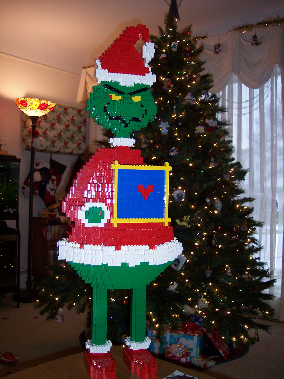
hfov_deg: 37.7
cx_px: 142
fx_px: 416
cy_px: 190
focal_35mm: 38
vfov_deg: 49.0
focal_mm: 8
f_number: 2.8
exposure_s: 1/30
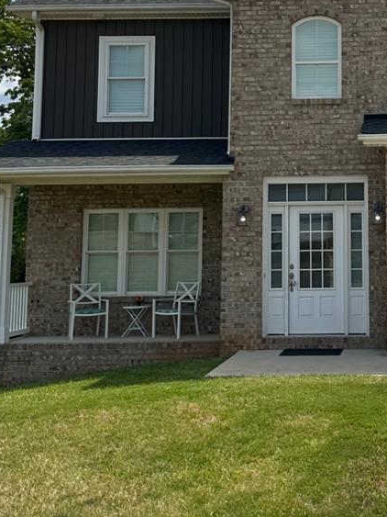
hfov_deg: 22.1
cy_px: 127
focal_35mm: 64
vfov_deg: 29.8
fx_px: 954
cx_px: 379
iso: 80
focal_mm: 6.86
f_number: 1.78
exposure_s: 1/7576
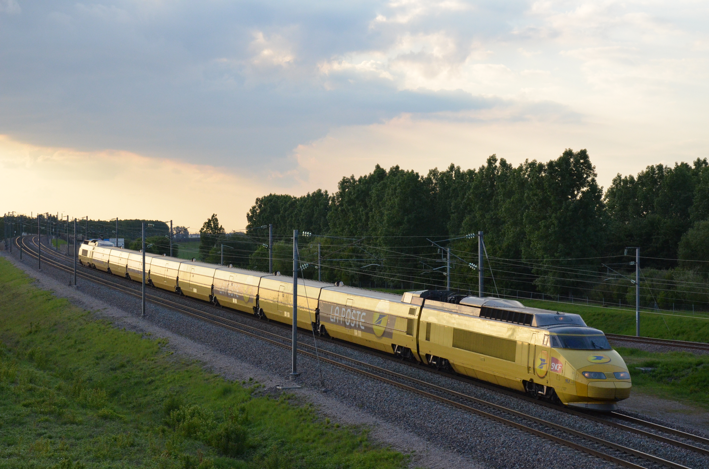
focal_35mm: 87
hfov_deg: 23.4
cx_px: 354
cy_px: 234
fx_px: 1710
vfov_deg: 15.6
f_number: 9
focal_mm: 58
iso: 1800
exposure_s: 1/1250
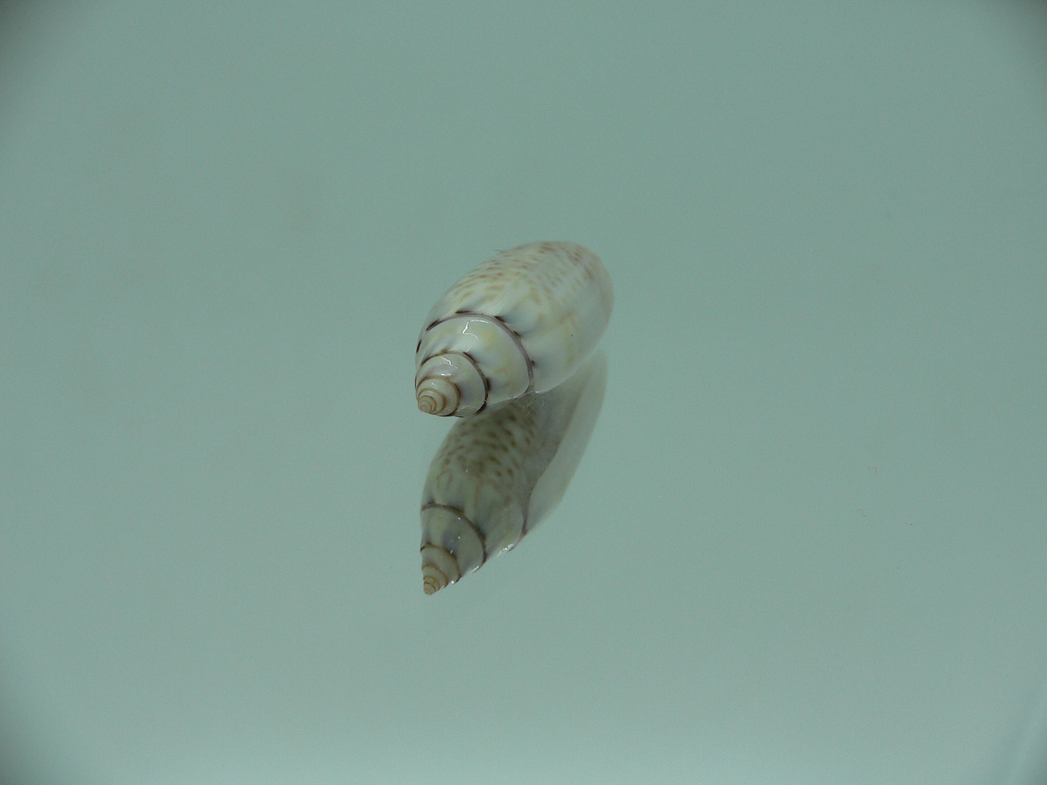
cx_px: 524
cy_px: 392
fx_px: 1059
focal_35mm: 35
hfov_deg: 52.6
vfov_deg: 40.7
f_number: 2.8
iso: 80
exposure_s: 1/80
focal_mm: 4.6
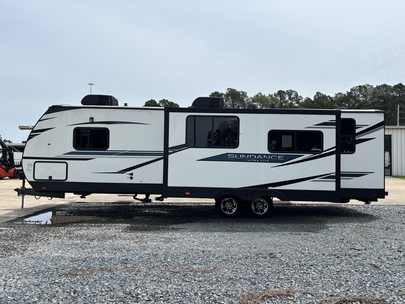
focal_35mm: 26
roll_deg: -0.5
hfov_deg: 67.3
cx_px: 202
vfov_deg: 53.1
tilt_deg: +1.0
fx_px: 304
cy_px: 152
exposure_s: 1/5348
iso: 50
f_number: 1.6
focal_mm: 5.96
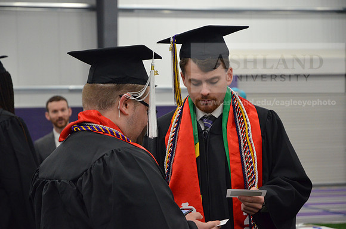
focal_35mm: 105
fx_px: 1007
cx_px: 173
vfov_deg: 13.0
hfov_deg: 19.5
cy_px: 114
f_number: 4.5
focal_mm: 70
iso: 2800
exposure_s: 1/125
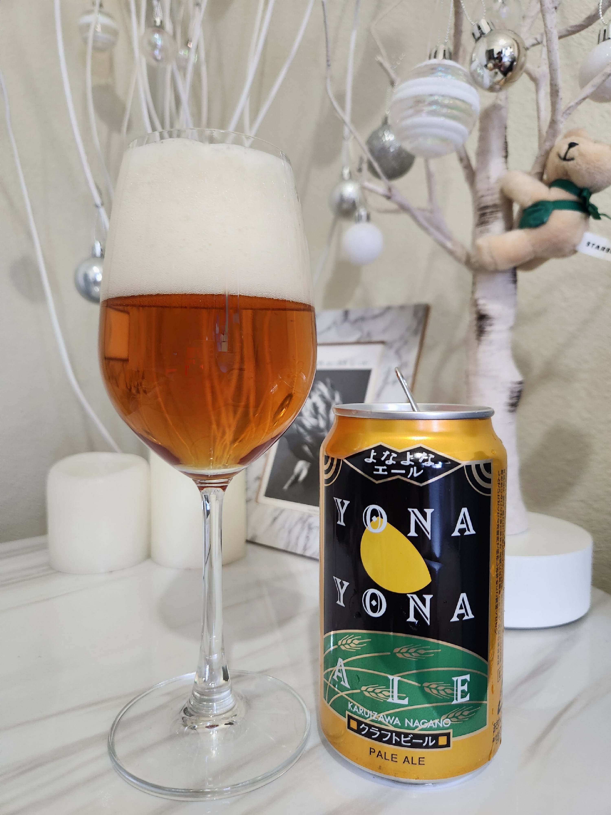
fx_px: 541
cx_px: 306
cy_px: 408
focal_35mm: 23
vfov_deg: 73.9
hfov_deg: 58.9
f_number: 1.8
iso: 400
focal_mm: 5.4
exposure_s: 1/120
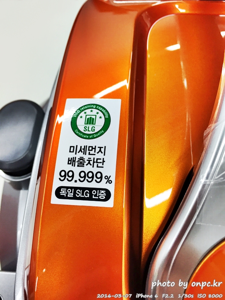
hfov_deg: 48.3
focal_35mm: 29
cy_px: 150
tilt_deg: -57.7
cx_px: 112
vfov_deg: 61.6
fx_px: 251
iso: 40
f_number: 2.2
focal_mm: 4.15
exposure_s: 1/30
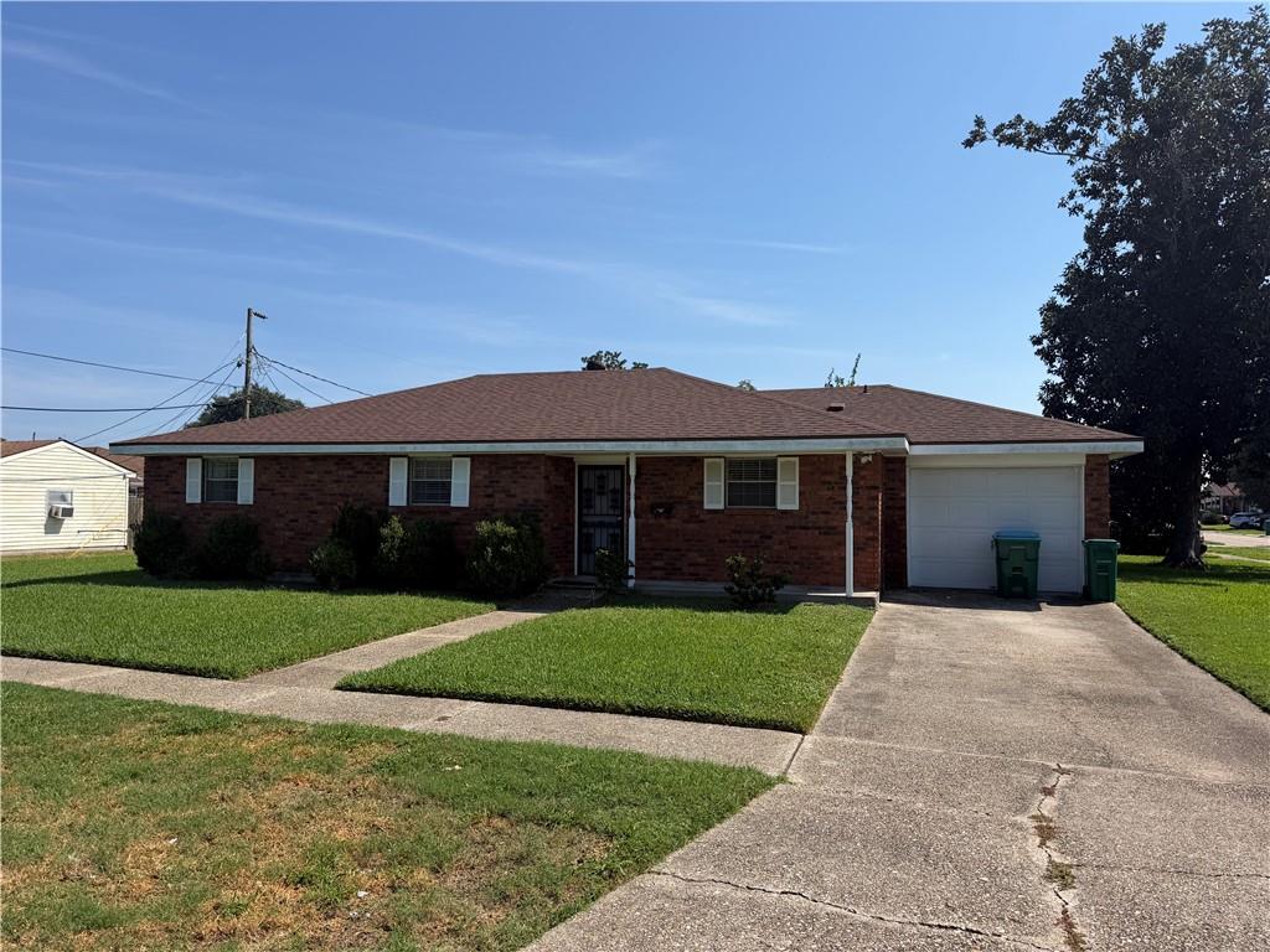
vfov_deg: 56.8
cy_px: 476
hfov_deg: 71.6
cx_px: 635
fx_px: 881
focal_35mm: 24
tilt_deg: +2.1
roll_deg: -0.1
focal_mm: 6.76
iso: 80
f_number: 1.78
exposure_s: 1/5714
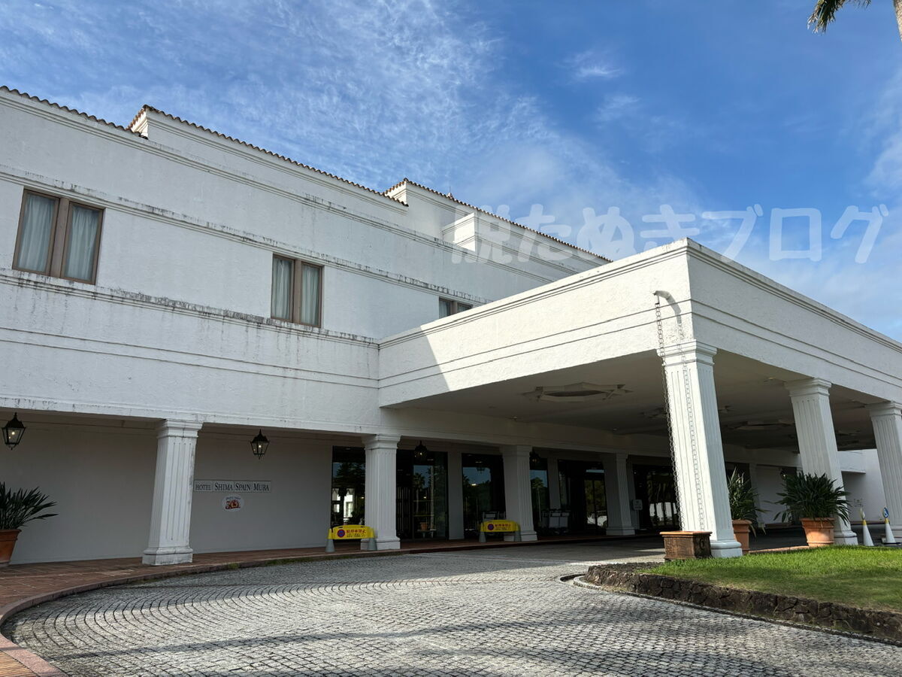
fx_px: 677
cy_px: 338
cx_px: 451
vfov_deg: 53.1
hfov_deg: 67.3
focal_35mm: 26
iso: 50
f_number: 1.6
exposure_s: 1/3311
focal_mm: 5.96
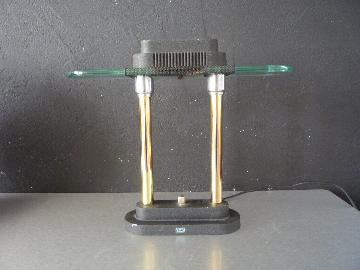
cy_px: 135
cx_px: 180
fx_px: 312
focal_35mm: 30
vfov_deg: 46.8
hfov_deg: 60.0
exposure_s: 1/8
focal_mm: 5.2
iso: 400
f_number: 3.3
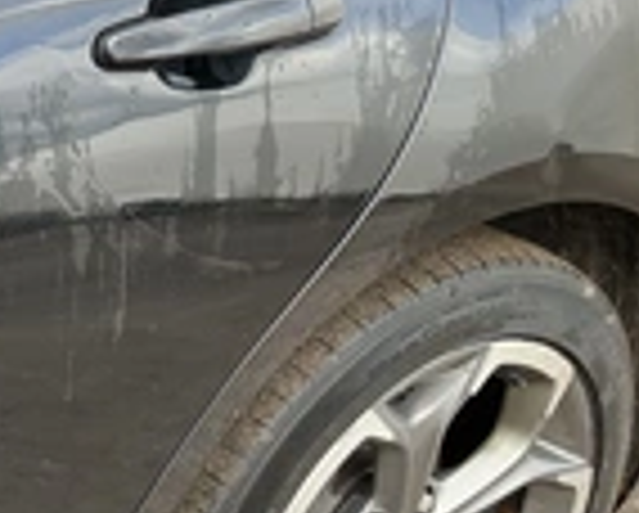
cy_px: 387
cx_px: -212
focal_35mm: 77
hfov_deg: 22.0
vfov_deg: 19.8
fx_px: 1458
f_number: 1.8
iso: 20
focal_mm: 3
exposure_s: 1/122
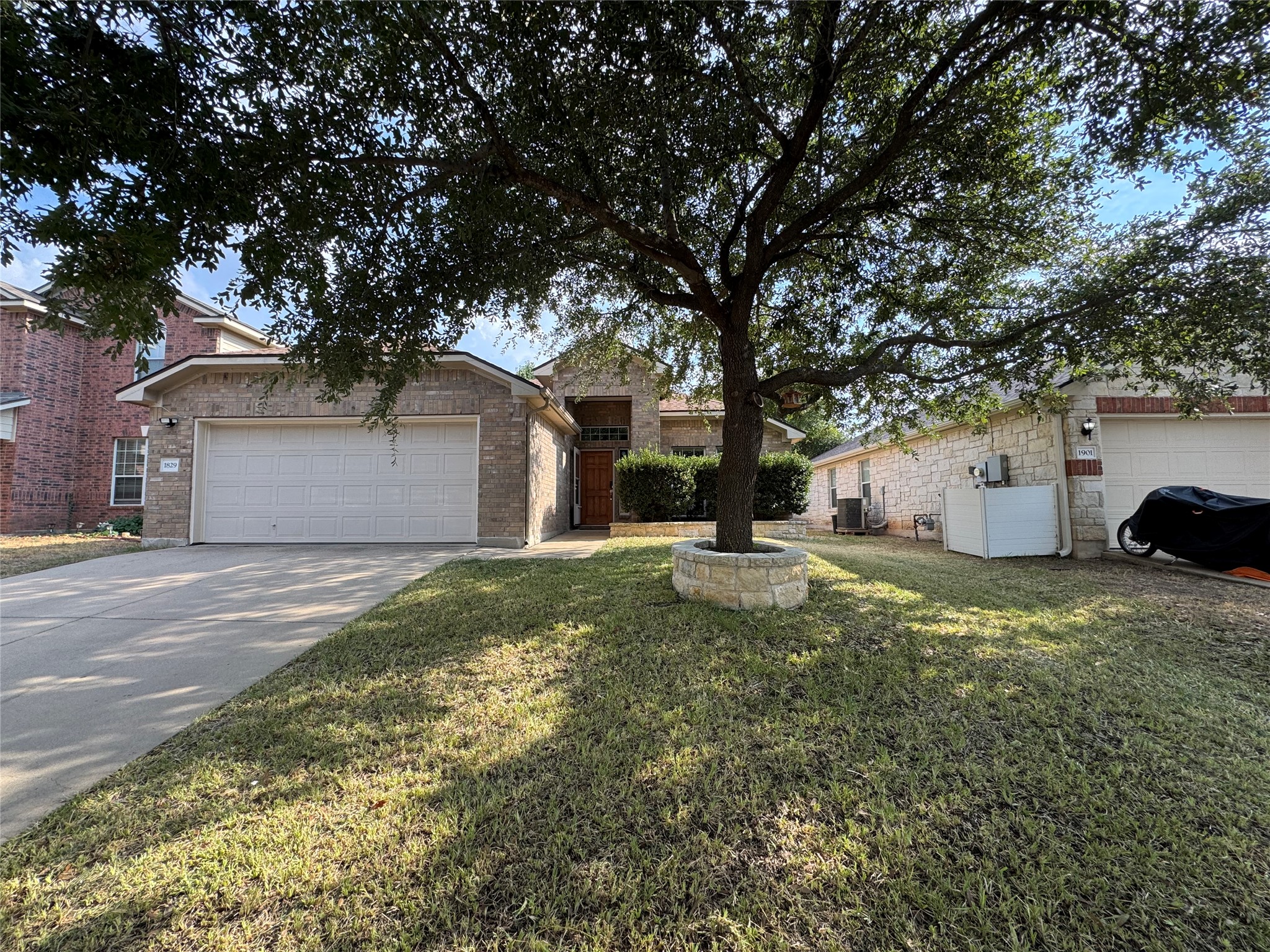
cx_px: 635
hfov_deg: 102.1
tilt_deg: +4.1
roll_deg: -0.1
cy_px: 476
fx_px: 514
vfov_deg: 85.7
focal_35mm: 14
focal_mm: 2.22
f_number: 2.2
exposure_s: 1/423
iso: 40
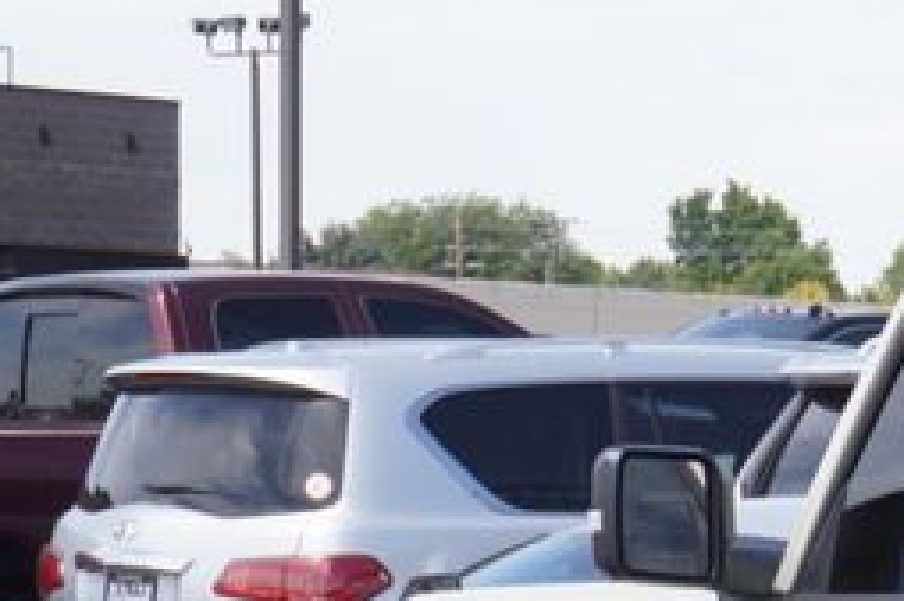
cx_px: 1730
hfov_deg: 8.5
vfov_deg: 5.9
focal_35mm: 230
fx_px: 5772
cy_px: 978
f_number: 8
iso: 100
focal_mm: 38
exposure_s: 1/125
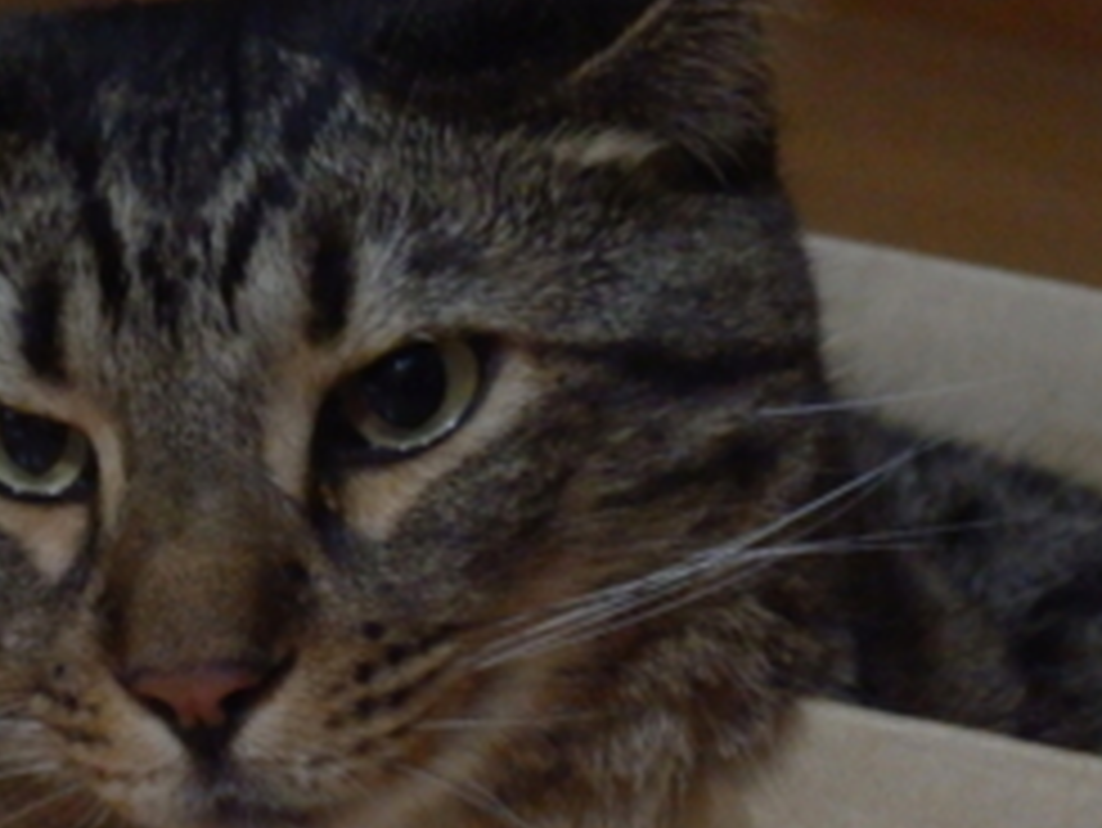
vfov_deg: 4.5
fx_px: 10606
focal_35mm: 333
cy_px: 454
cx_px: 409
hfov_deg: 5.9
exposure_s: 1/8
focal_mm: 36.5
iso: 1600
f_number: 5.9
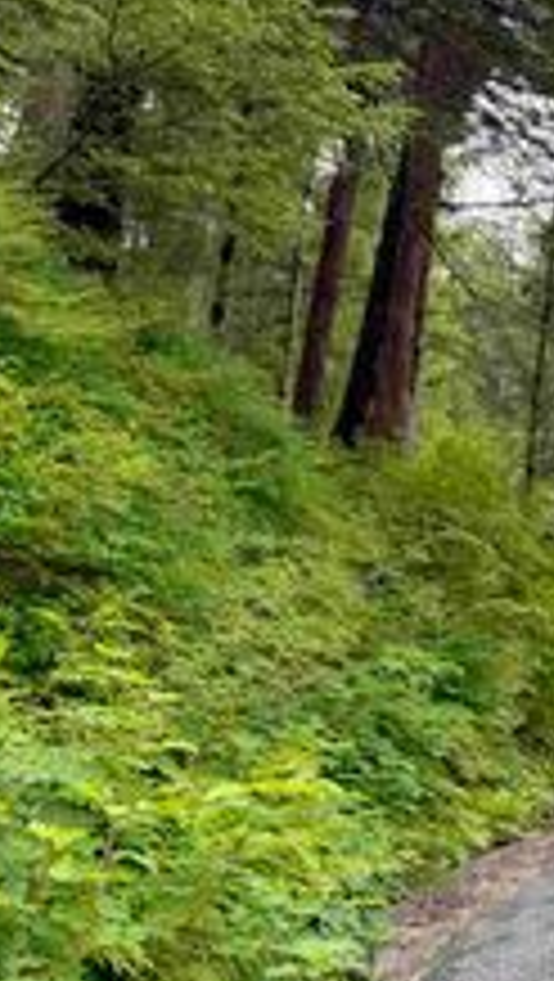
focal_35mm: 60
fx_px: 1563
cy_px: 385
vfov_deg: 34.7
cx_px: 1067
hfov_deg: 16.1
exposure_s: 1/461
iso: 100
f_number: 1.78
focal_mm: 6.76
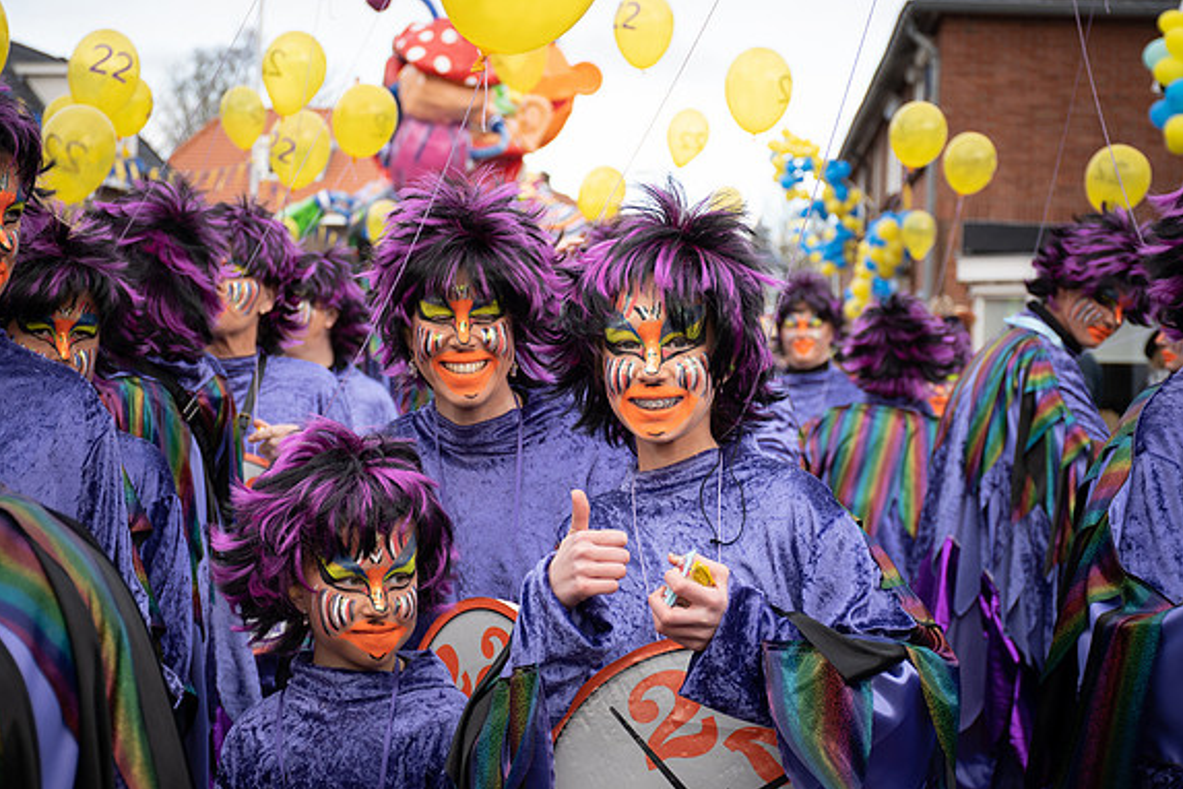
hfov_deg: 25.7
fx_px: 2596
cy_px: 398
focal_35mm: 79
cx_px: 595
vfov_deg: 17.3
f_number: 4.8
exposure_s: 1/640
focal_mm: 52
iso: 400
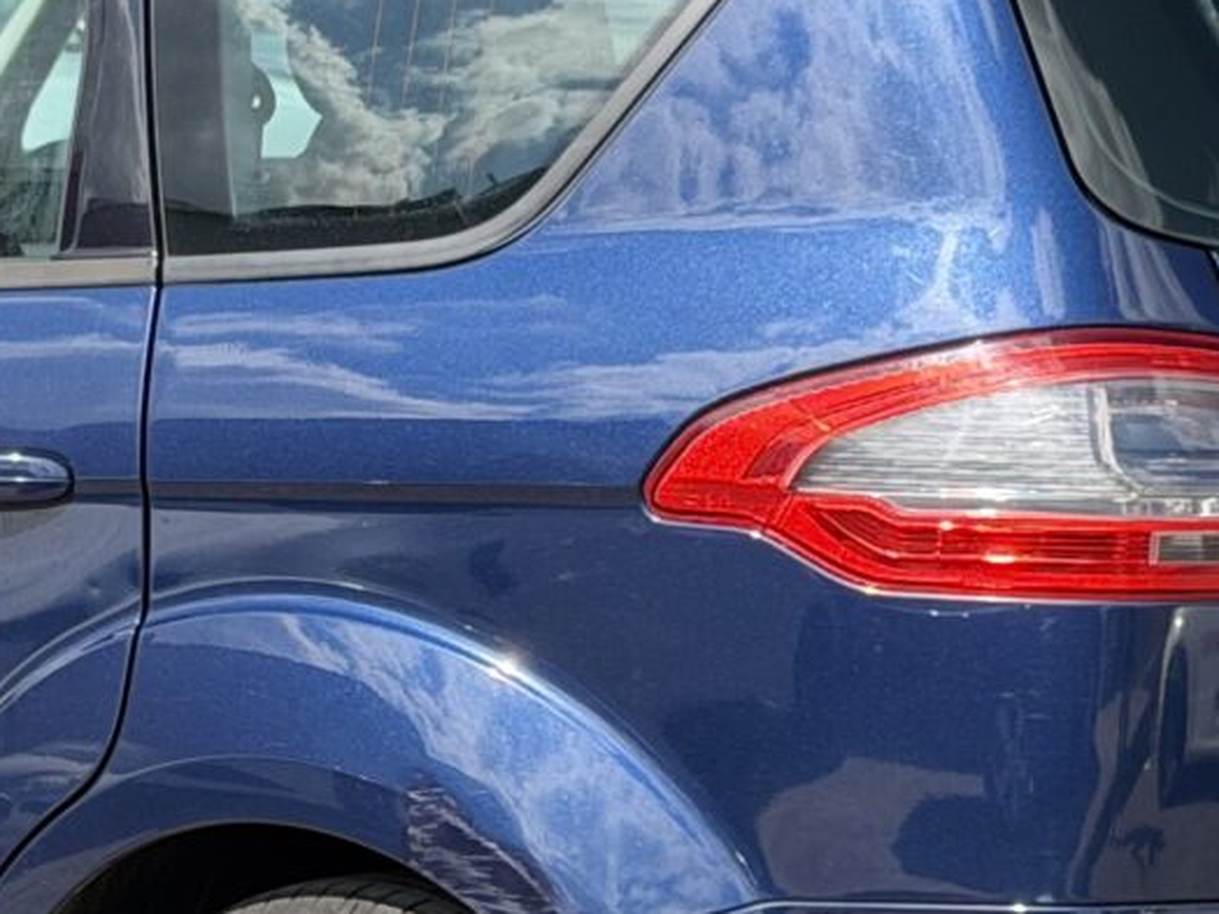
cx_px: 344
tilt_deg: -0.7
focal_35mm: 176
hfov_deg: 11.2
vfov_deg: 8.4
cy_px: 474
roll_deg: -1.0
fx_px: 6198
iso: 100
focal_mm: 6.76
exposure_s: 1/1377
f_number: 1.78
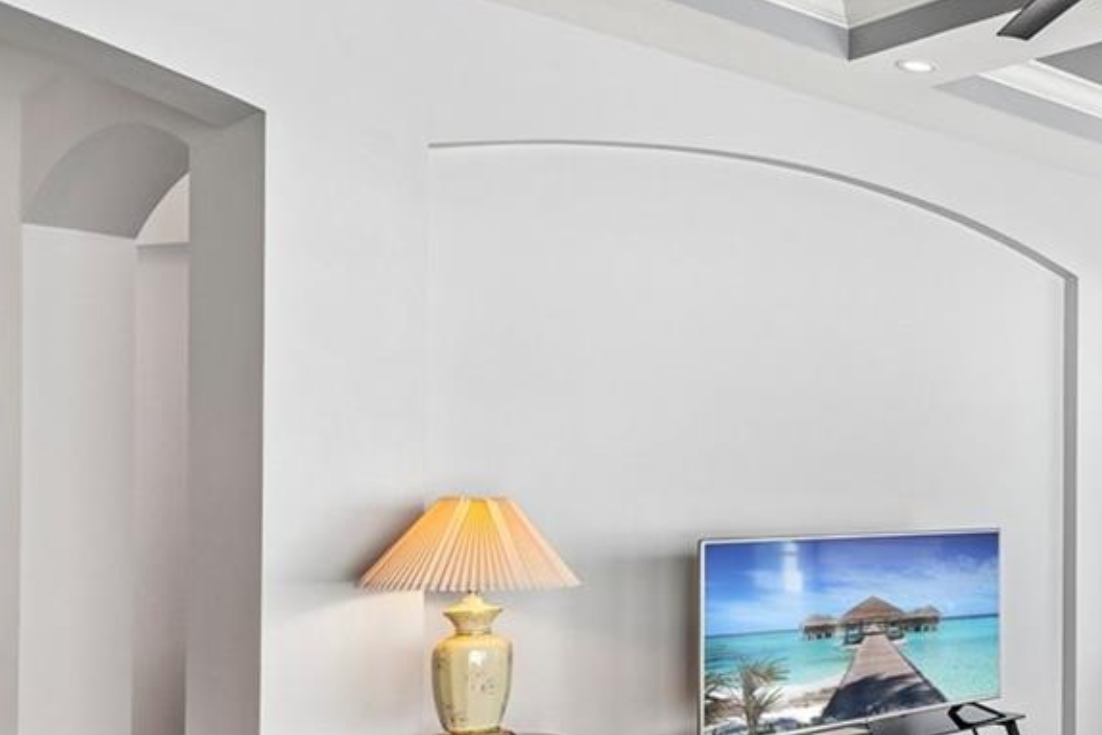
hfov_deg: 35.0
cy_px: 482
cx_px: 1421
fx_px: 1194
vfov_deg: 34.0
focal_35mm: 39
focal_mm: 14
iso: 400
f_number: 8
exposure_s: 1/50
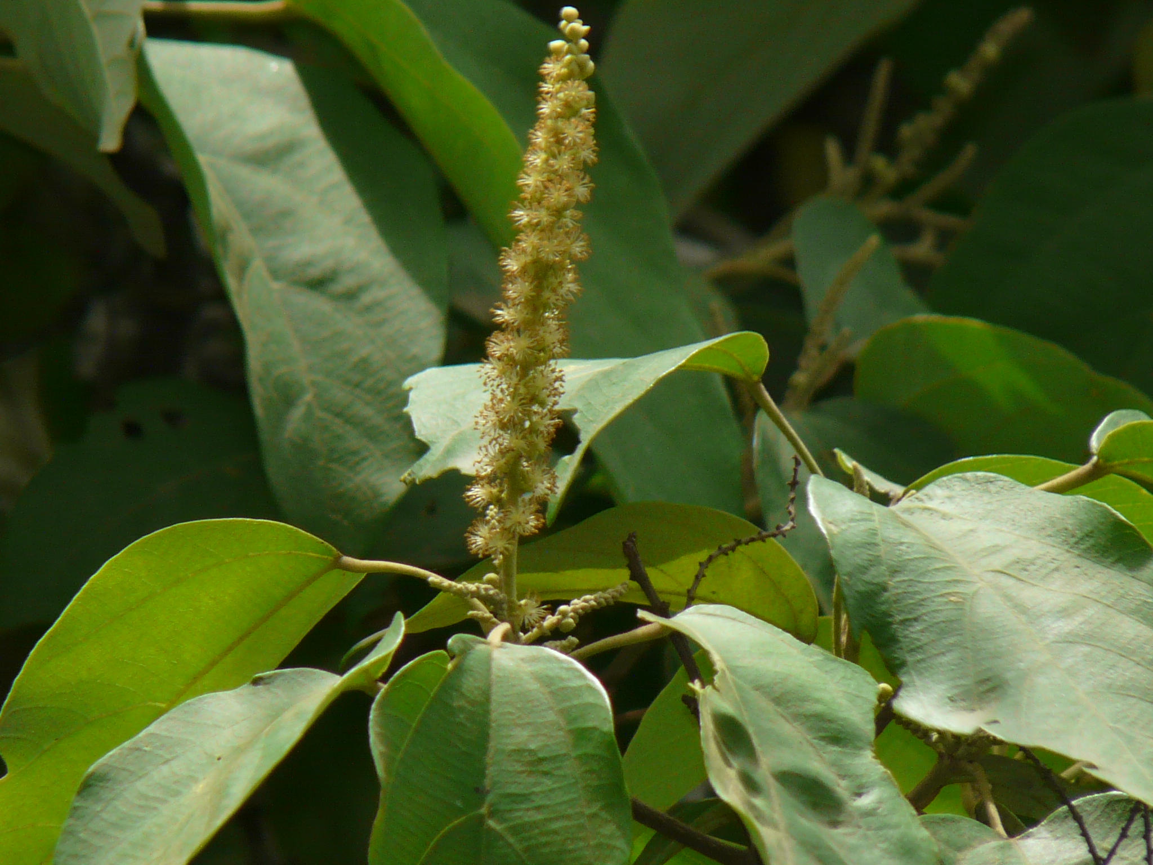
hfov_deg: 2.5
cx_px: 576
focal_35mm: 803
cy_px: 432
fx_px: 26747
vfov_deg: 1.9
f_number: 5
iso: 100
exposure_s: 1/320
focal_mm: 82.8
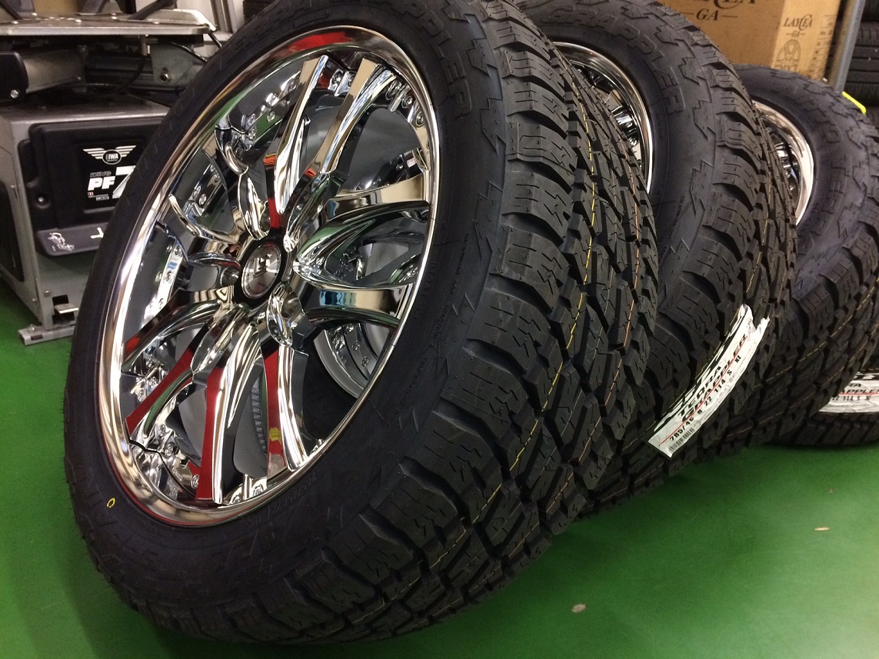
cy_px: 330
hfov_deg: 61.7
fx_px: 736
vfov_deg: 48.2
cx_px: 440
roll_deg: -1.2
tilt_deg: -23.6
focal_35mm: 29
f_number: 2.2
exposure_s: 1/30
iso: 250
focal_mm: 4.15
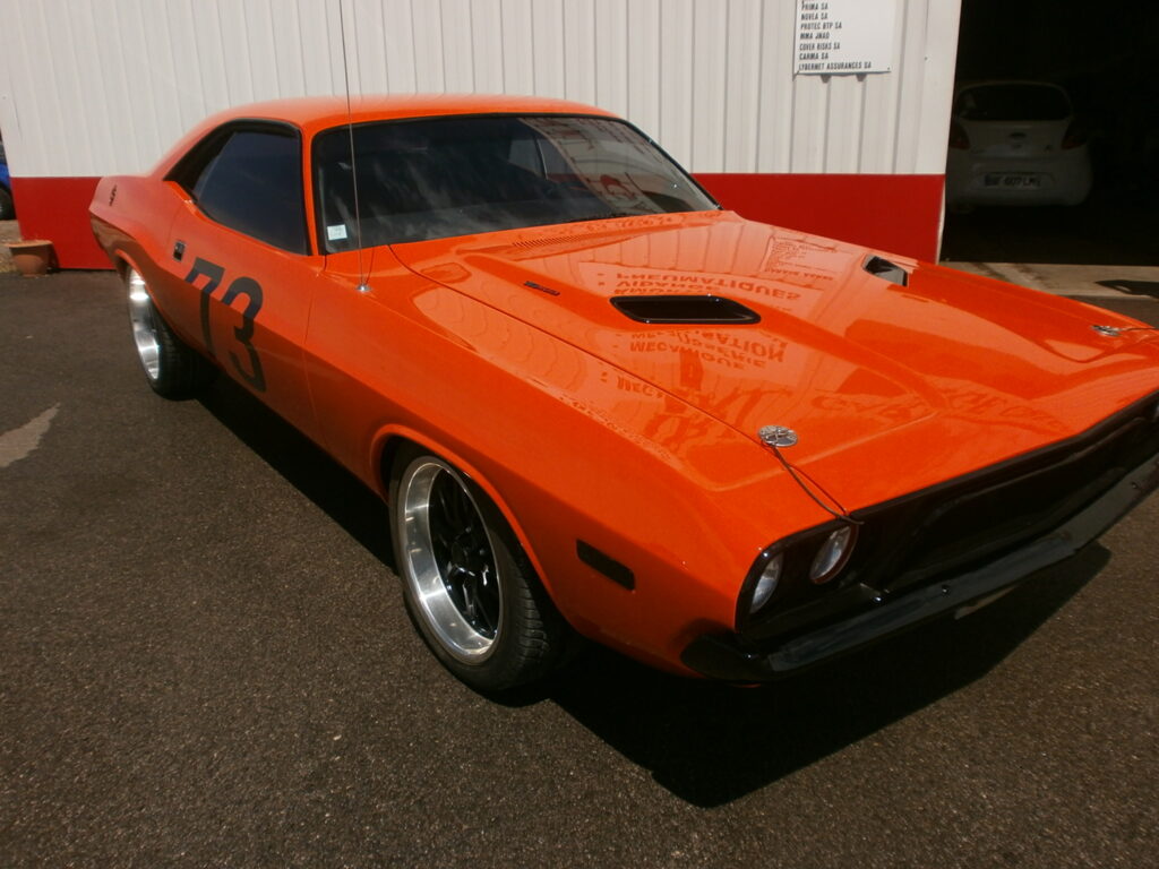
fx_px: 904
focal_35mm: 27
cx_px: 580
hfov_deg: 65.3
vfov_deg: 51.4
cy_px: 434
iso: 100
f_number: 10
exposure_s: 1/320
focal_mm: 4.8
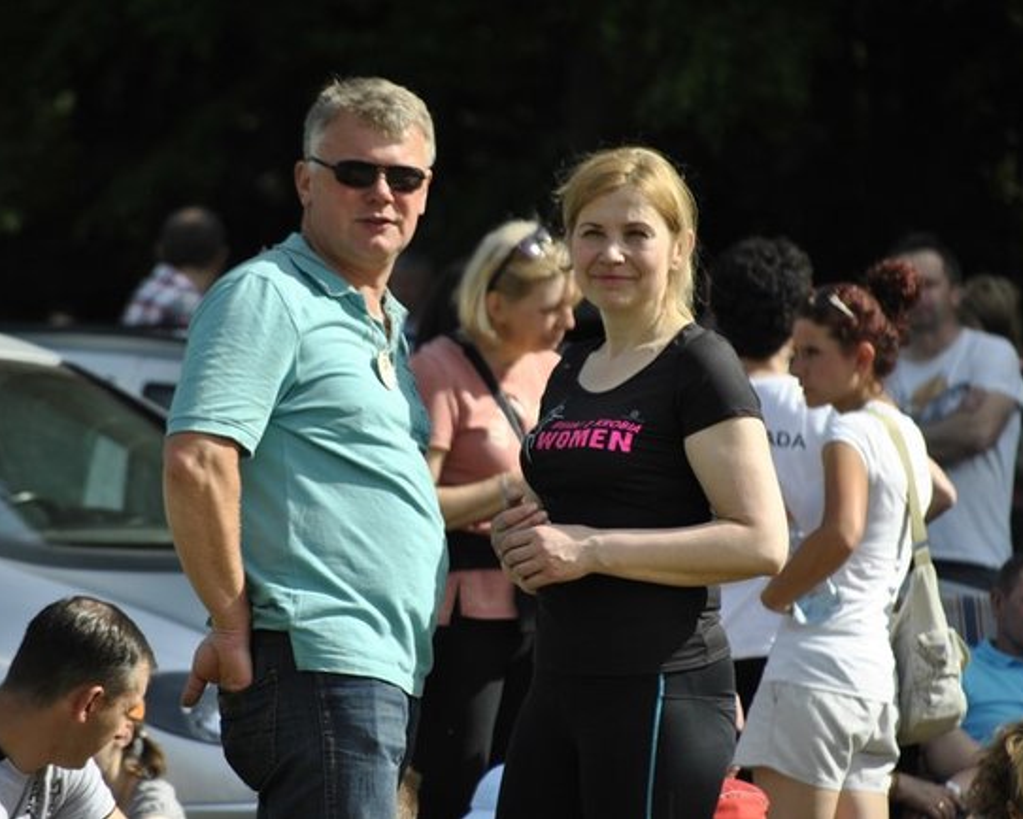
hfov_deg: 5.7
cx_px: 425
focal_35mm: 338
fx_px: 10237
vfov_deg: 4.6
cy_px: 410
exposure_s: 1/640
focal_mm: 200
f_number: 5.6
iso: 200
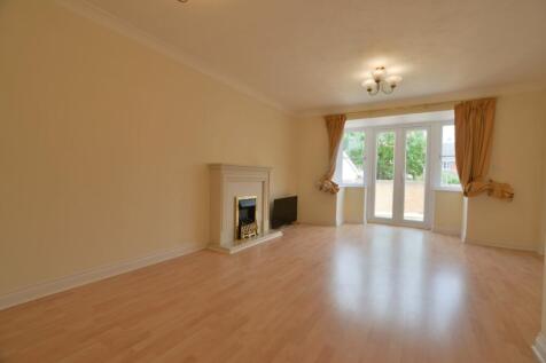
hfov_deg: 100.4
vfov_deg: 77.3
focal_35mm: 15
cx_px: 273
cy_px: 182
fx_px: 227
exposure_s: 1/100
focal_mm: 10
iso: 160
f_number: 5
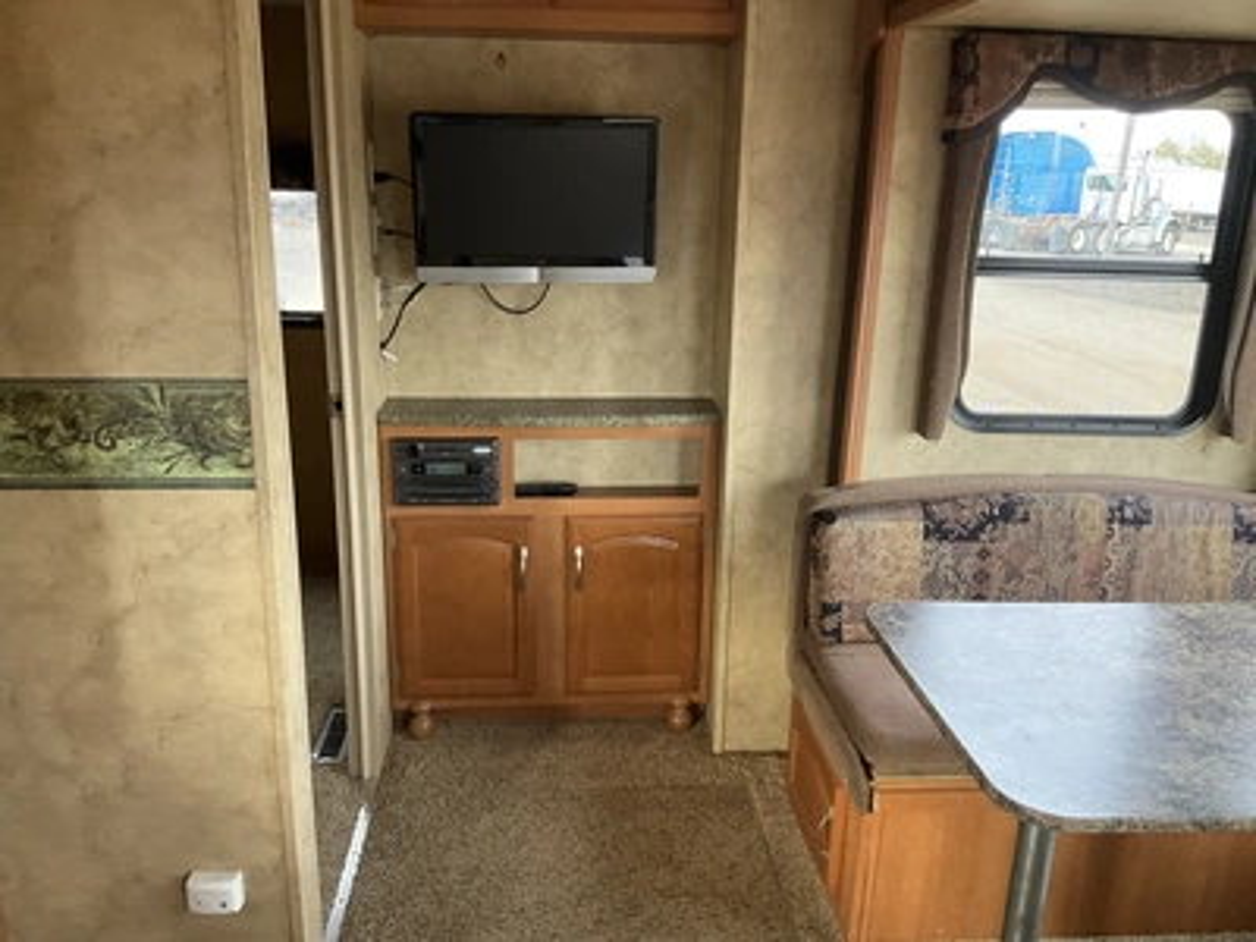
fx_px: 1052
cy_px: 471
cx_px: 628
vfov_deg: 48.2
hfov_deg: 61.7
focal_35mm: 29
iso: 125
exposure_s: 1/60
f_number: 1.8
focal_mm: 3
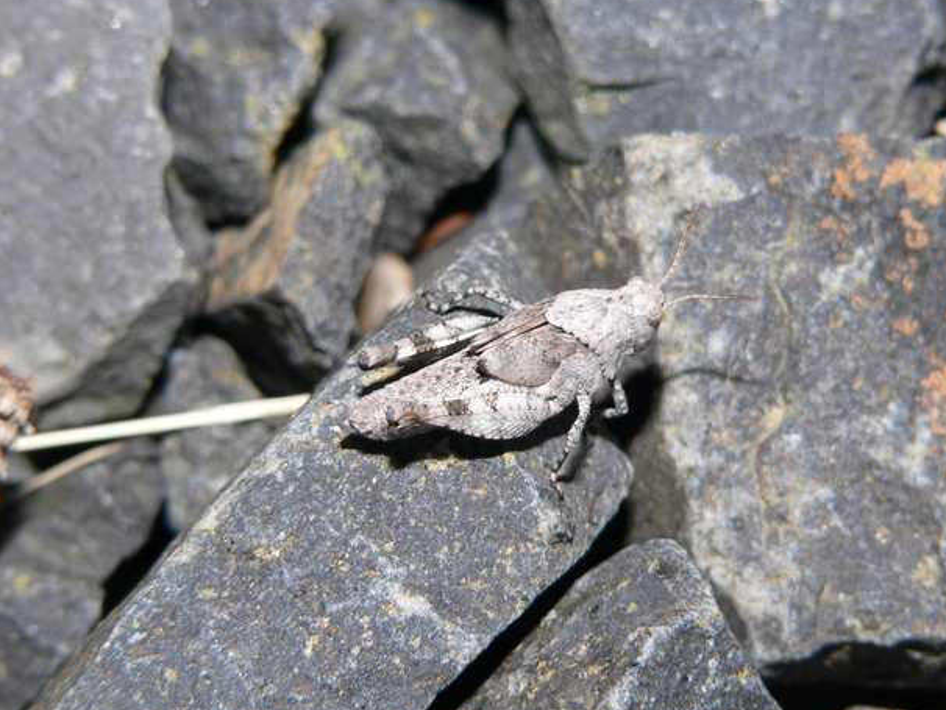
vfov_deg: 13.0
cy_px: 353
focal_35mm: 114
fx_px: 3117
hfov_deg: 17.3
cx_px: 487
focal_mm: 18
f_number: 4
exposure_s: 1/60
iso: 100
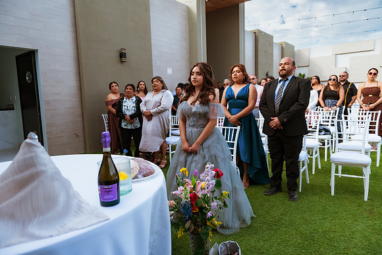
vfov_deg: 53.2
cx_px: 191
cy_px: 128
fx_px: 255
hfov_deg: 73.7
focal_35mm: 24
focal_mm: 24
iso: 100
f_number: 2.8
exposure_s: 1/1250
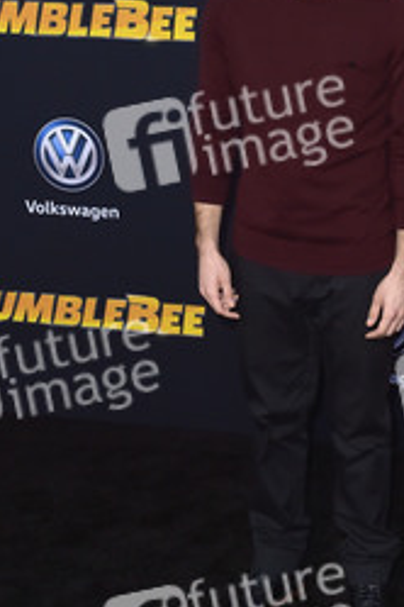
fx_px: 1515
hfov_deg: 15.1
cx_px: 301
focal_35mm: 90
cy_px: 256
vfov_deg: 22.6
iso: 250
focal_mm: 56
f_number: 6.3
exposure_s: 1/250
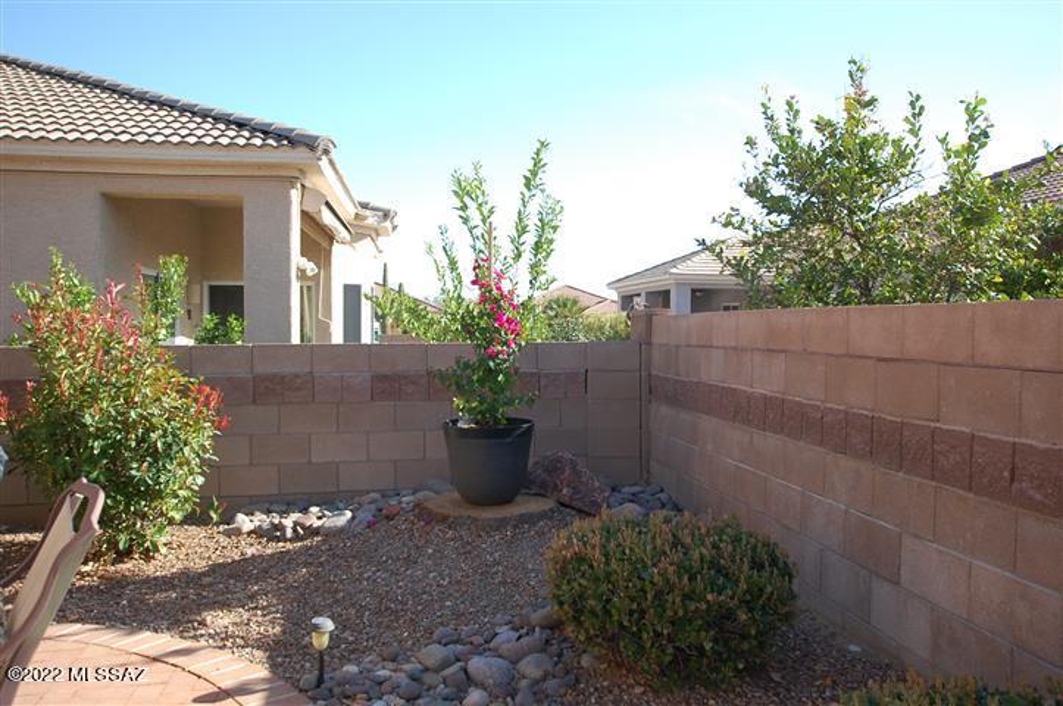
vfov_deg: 43.5
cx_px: 532
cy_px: 353
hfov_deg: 62.0
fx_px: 885
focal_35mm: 30
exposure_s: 1/160
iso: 200
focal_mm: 20
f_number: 6.3
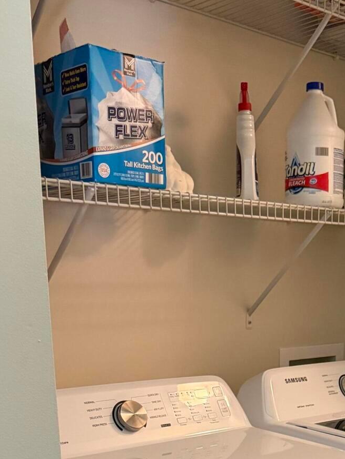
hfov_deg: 26.1
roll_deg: -0.5
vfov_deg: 31.7
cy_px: 481
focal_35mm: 55
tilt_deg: -16.6
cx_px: 277
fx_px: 731
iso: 800
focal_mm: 6.76
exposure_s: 1/60
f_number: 1.78
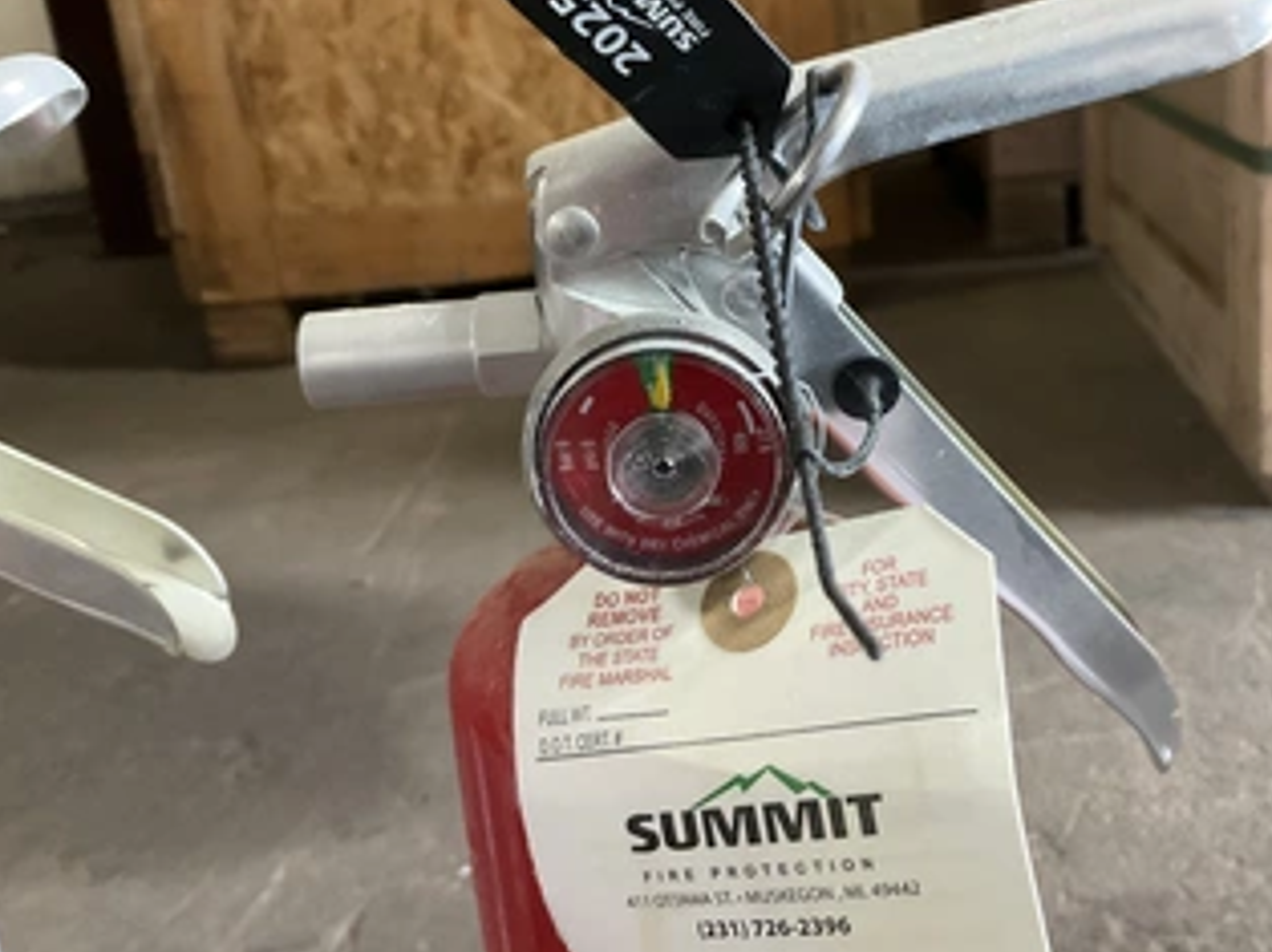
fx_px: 1359
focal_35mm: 37
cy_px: 361
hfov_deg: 49.6
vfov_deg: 38.4
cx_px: 802
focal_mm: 3
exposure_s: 1/60
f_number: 1.8
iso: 250
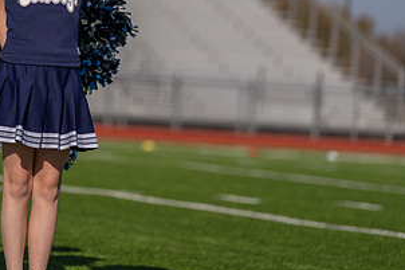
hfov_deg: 7.6
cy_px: 30
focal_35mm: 271
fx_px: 3047
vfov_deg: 5.1
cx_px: 17
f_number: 2.8
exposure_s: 1/4000
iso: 100
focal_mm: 141
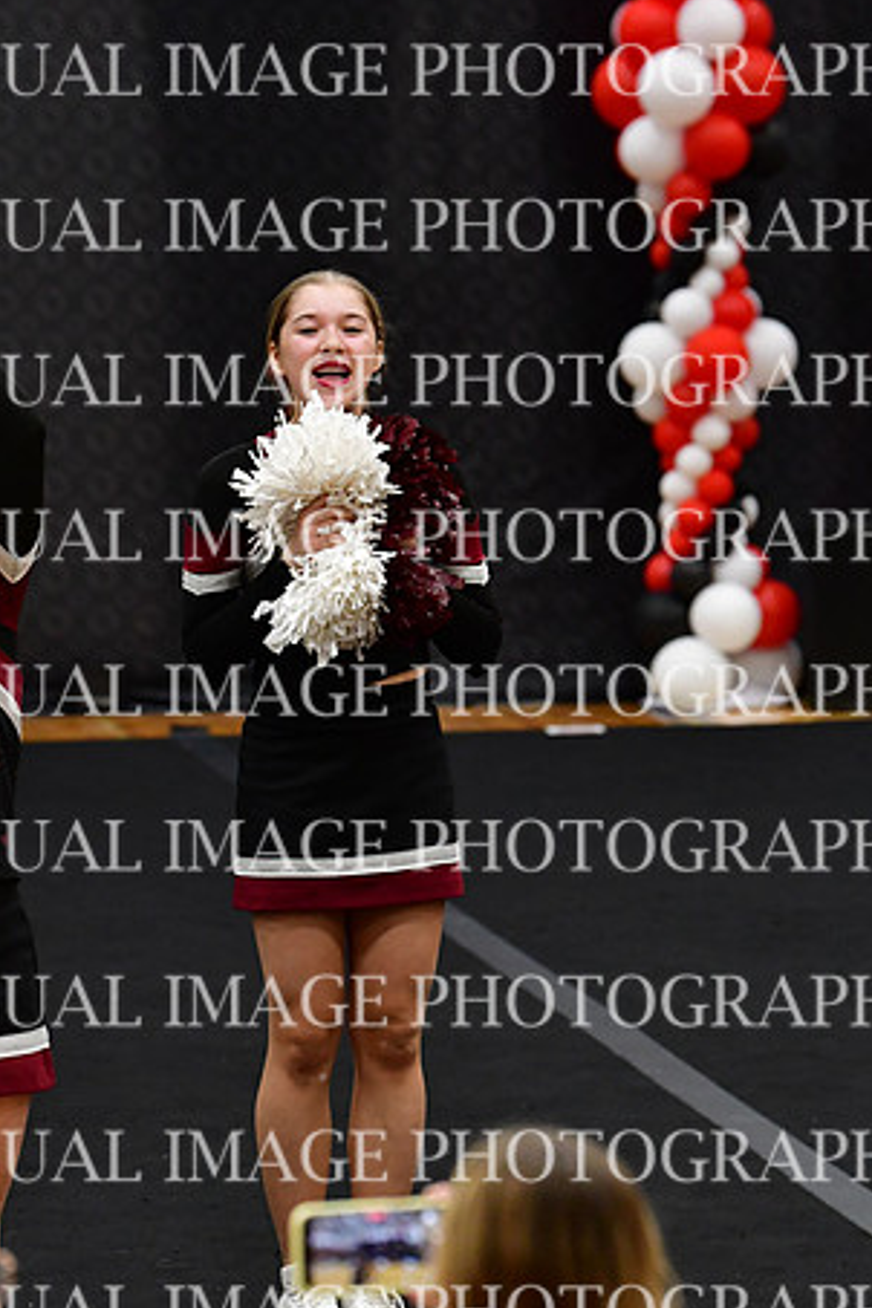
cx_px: 391
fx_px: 9773
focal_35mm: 269
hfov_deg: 5.1
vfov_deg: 7.7
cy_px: 768
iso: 4000
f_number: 4
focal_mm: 140
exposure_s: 1/500
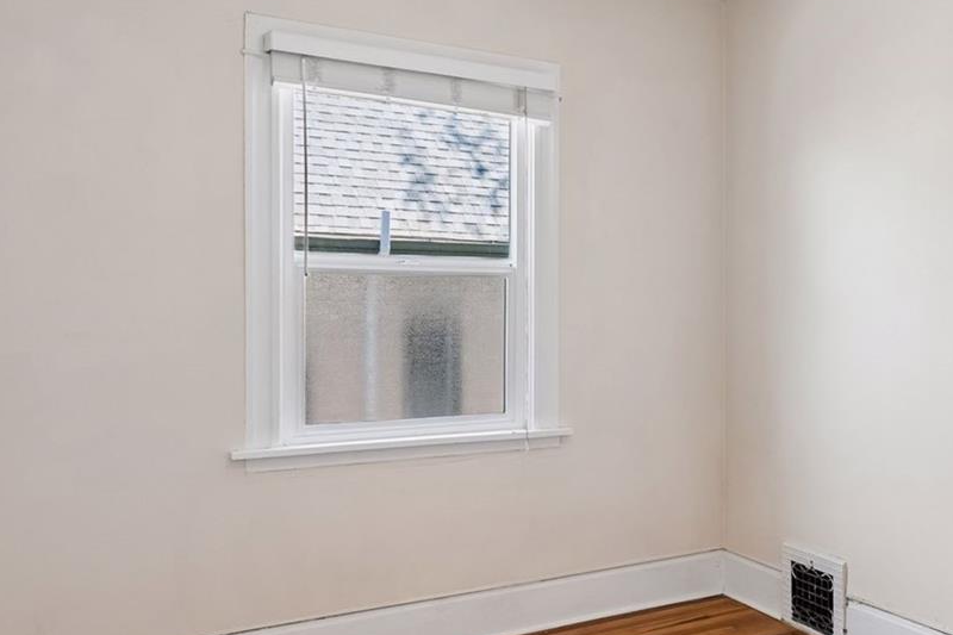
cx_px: 605
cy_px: 330
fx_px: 900
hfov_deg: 55.1
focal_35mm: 34
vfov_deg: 38.9
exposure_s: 1/20
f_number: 9
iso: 400
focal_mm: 17
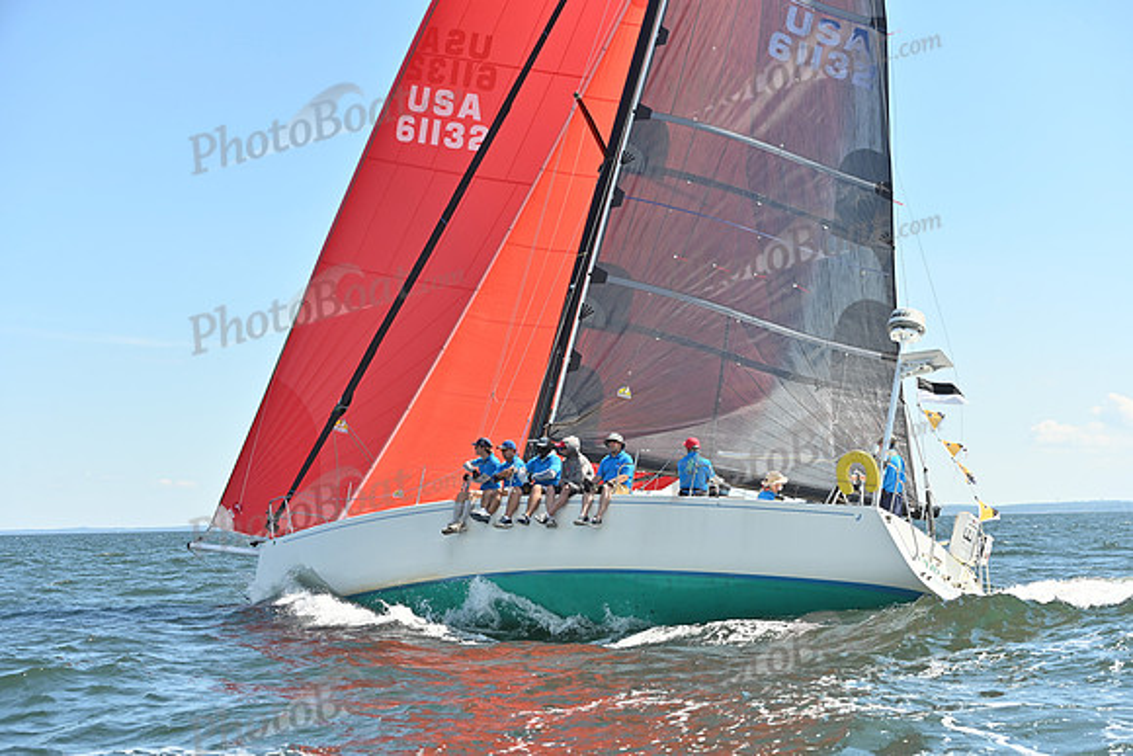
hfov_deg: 28.8
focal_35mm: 70
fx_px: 2203
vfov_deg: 19.5
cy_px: 378
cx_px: 566
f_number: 6.3
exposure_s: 1/1250
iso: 250
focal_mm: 70
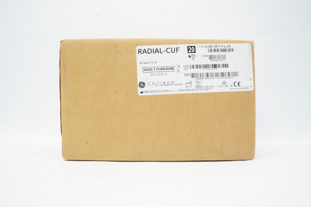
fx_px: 233
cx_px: 156
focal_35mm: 27
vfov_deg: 47.8
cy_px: 104
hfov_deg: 67.4
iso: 1600
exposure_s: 1/13
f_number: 16
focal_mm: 18
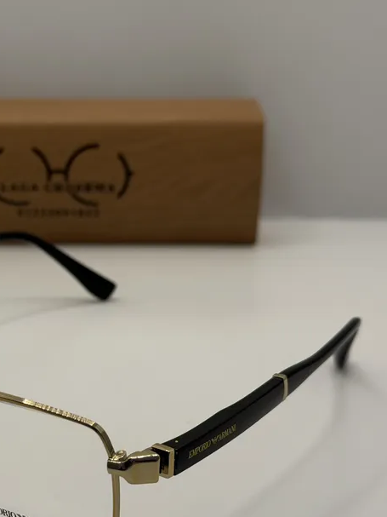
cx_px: 60
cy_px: 326
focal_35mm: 81
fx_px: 1208
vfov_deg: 24.1
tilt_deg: -21.1
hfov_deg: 18.0
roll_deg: +1.0
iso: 64
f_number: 1.78
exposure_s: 1/549
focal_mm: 6.76
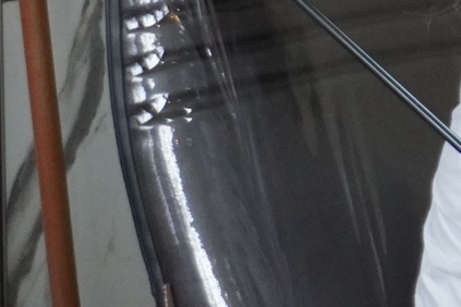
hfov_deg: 6.3
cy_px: -419
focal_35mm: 316
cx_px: 1072
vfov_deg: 4.3
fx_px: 4046
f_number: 5.6
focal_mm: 42
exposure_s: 1/80
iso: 2500
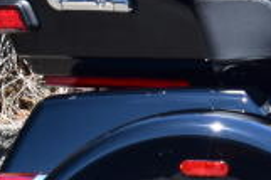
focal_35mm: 216
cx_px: 544
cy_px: 117
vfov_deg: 6.3
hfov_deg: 9.0
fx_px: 1628
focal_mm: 29
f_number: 7.1
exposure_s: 1/125
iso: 200
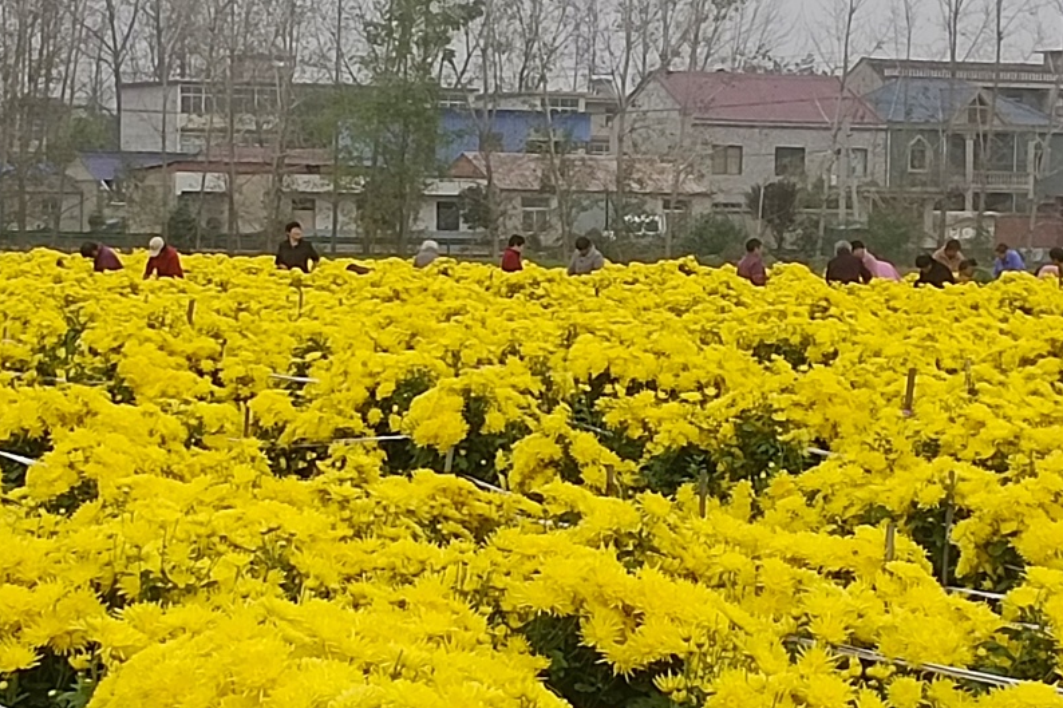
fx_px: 3897
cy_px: 357
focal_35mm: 132
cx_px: 532
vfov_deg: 10.4
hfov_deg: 15.5
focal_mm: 3.96
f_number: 1.8
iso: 100
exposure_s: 1/217
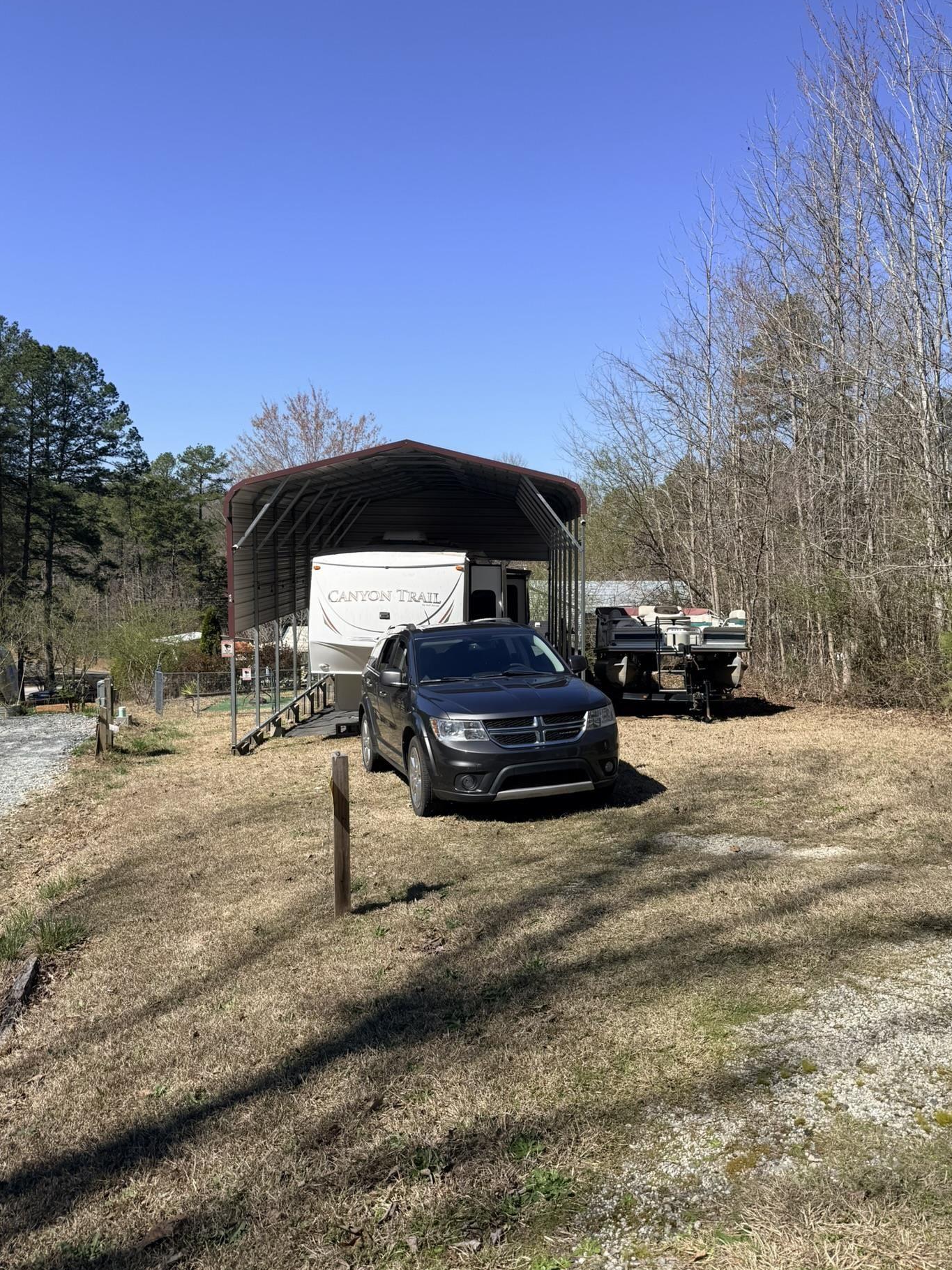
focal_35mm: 27
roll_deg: -1.2
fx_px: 990
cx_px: 524
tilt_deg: -0.8
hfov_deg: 51.3
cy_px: 586
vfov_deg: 65.2
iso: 100
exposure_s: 1/4975
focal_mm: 6.76
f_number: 1.78
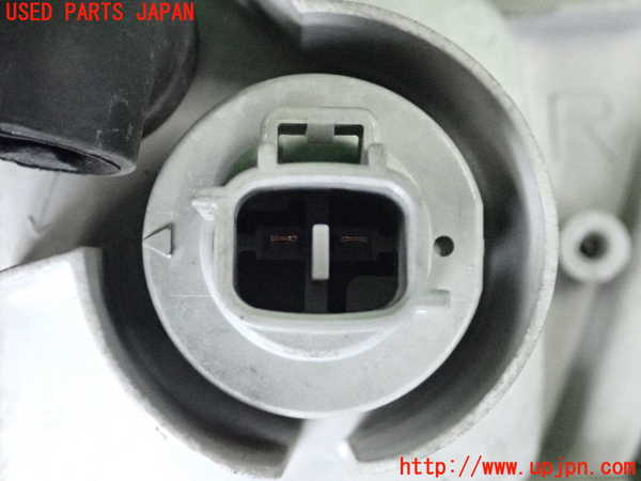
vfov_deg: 23.7
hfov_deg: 31.2
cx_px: 320
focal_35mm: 62
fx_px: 1148
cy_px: 240
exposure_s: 1/125
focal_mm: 11.09
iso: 4000
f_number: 3.6
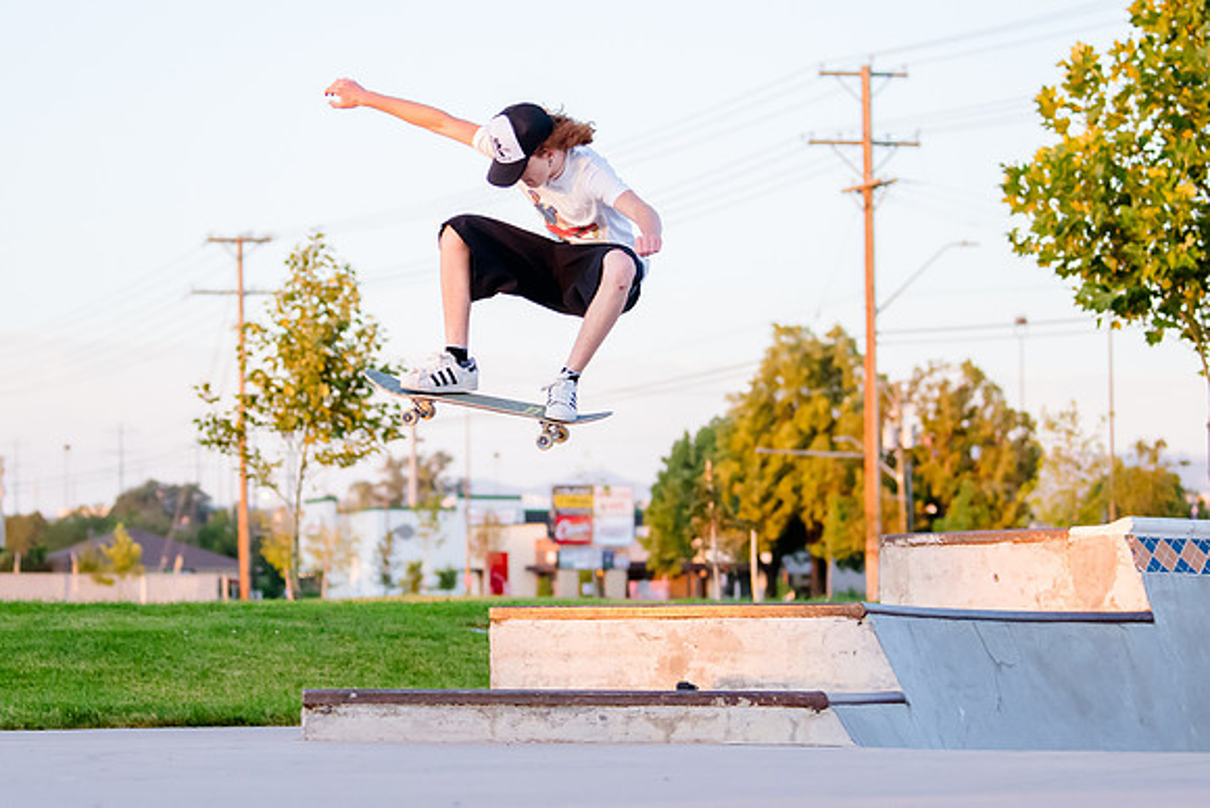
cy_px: 315
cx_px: 472
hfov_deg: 15.8
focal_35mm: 130
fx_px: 4361
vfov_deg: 10.6
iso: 1600
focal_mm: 70
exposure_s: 1/1600
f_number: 2.8
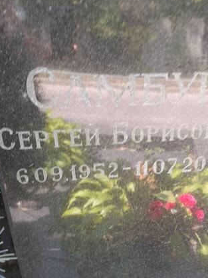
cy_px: 179
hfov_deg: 39.5
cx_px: 124
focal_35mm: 36
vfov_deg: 50.6
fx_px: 288
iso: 64
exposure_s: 1/50
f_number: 2
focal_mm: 4.6
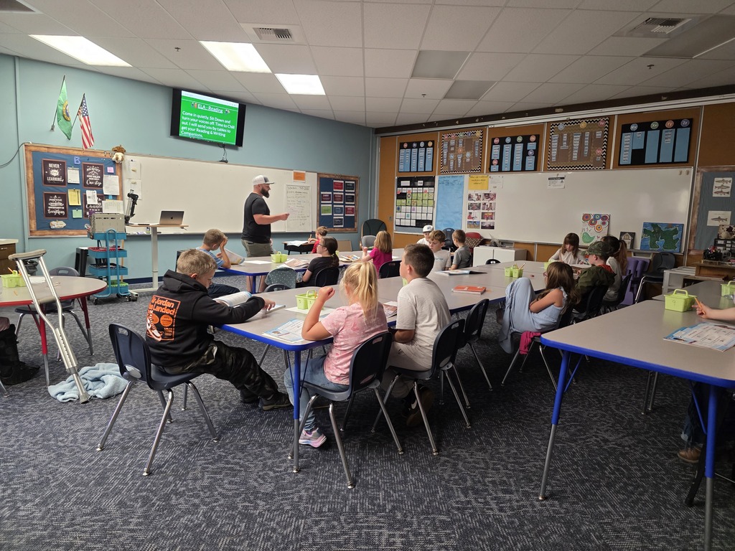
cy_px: 276
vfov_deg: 58.9
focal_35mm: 23
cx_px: 368
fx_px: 488
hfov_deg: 73.9
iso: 500
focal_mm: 6.3
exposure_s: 1/120
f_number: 1.7
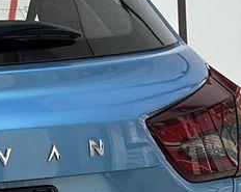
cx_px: -329
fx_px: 2073
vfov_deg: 5.3
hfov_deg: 6.4
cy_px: 282
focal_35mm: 291
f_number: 1.78
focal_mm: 6.86
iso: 100
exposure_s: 1/100
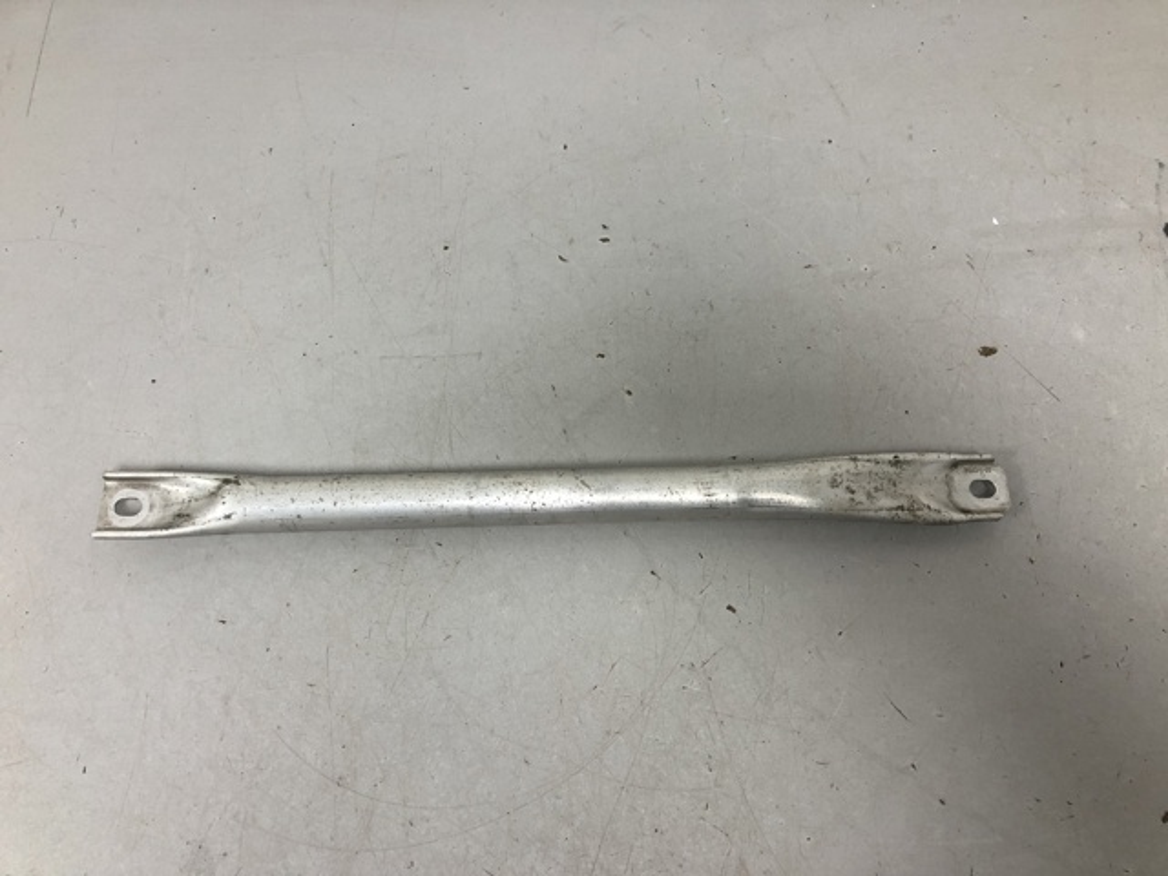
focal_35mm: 28
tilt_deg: -73.5
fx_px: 945
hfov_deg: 63.4
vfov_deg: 49.7
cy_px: 438
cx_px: 584
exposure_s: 1/33
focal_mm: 4
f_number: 1.8
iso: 32
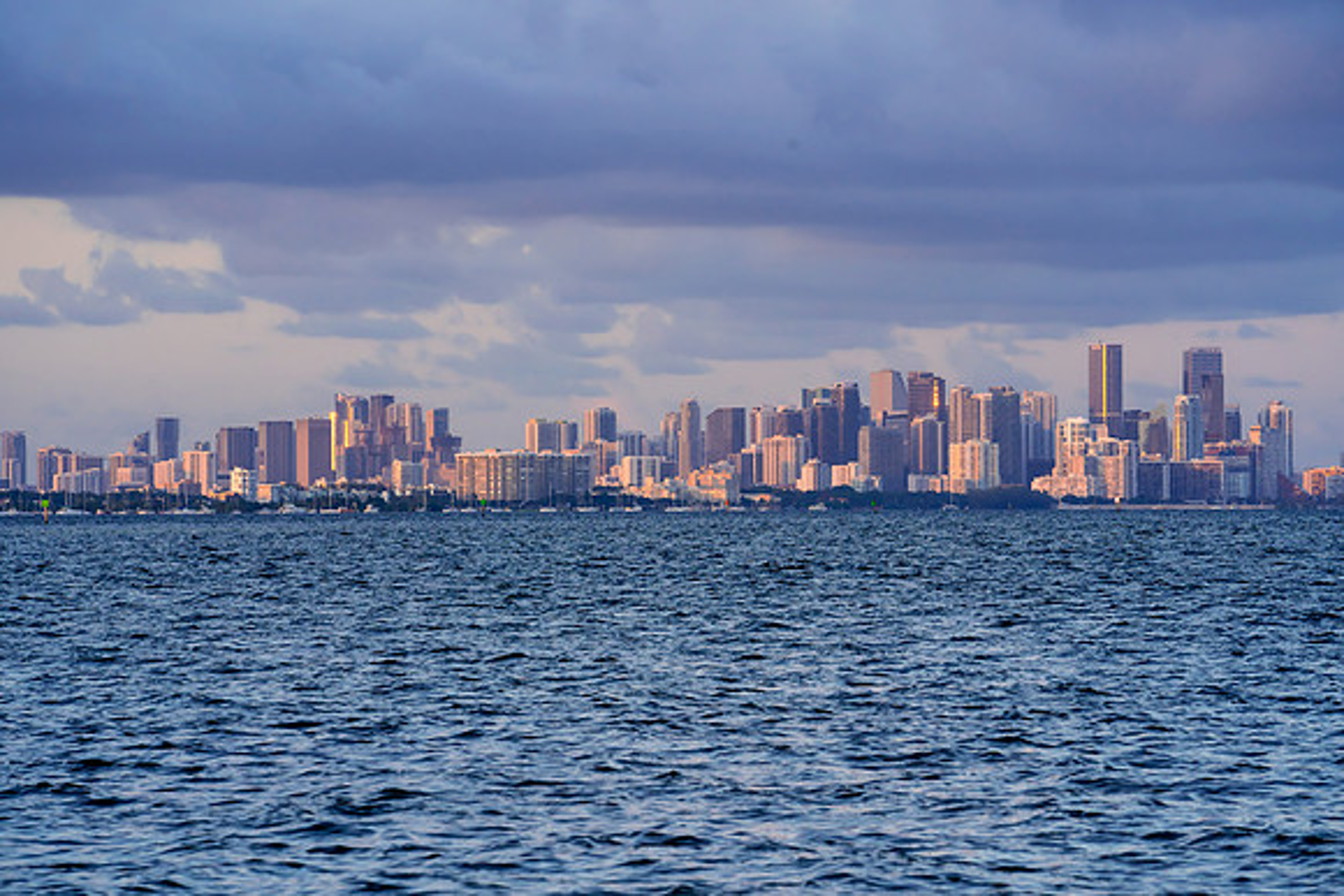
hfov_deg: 10.3
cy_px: 448
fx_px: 7468
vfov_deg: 6.9
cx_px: 672
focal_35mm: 200
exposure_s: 1/125
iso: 200
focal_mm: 200
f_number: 10
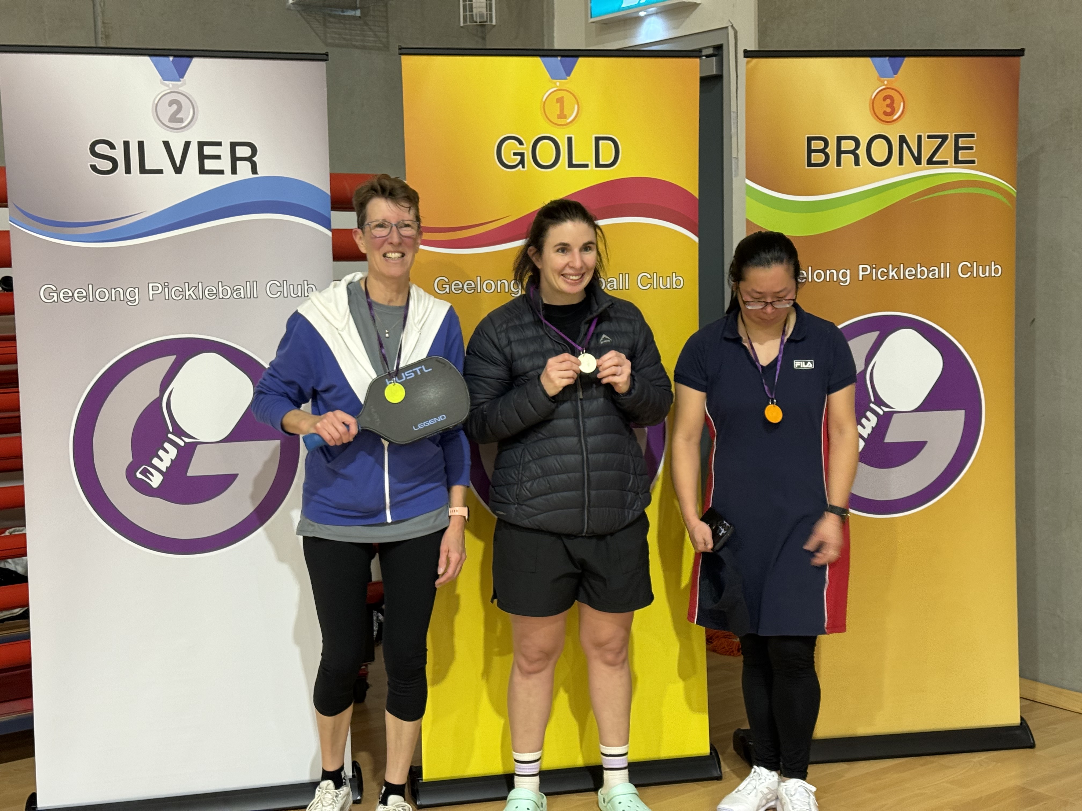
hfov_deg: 39.7
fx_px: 1500
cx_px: 541
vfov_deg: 30.3
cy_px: 406
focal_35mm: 48
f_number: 1.78
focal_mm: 6.76
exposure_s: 1/60
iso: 200
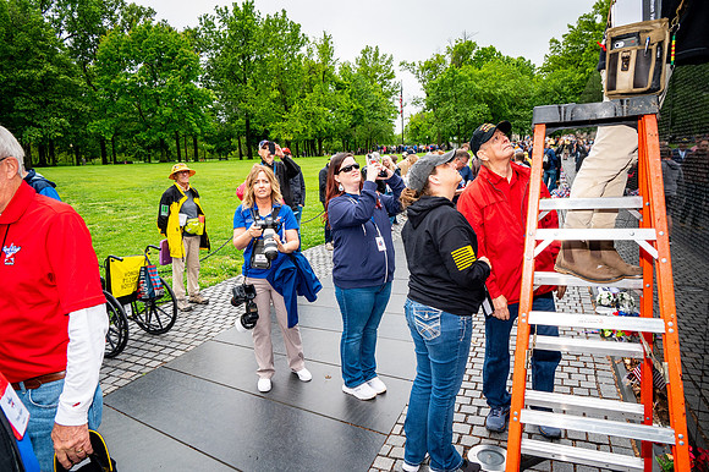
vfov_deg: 50.4
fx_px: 502
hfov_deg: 70.5
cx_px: 354
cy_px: 236
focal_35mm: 26
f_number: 8
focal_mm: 25.5
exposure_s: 1/640
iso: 1000
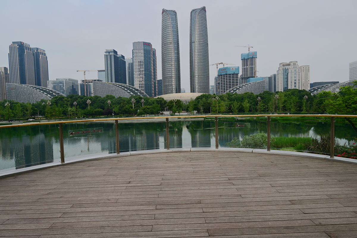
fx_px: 238
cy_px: 119
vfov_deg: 53.1
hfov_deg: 73.7
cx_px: 178
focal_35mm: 24
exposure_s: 1/125
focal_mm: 24
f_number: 8
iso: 100
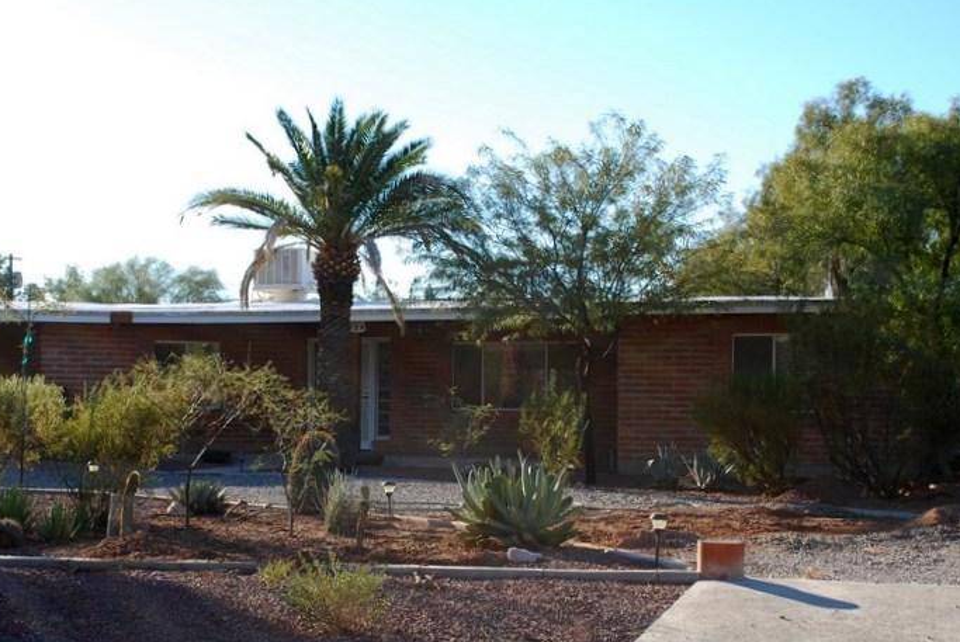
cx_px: 382
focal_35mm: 63
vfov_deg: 21.6
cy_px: 405
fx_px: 1682
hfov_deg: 31.8
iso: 100
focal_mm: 28
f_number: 5.6
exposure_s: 1/200
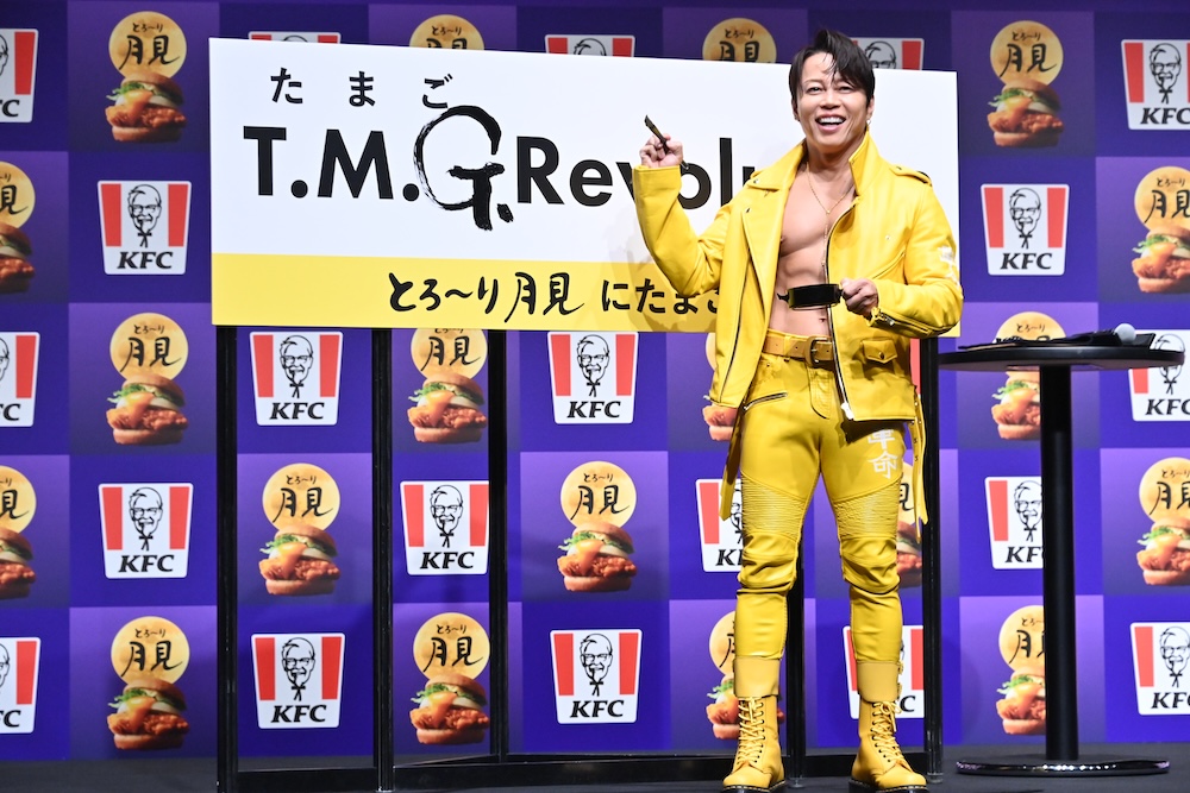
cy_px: 396
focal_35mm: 125
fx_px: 4132
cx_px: 595
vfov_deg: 11.0
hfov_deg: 16.4
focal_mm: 125
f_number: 9
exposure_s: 1/500
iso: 6400
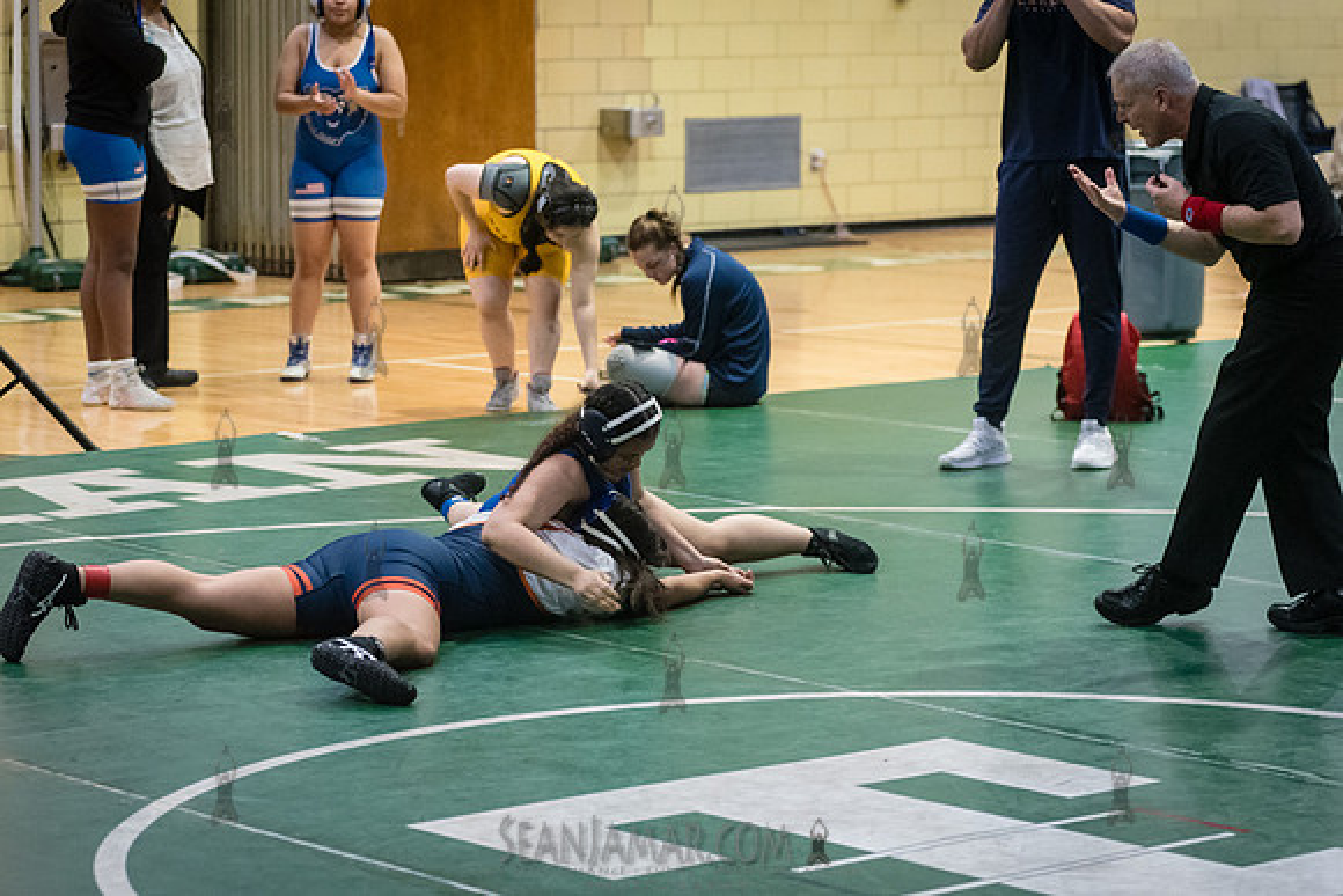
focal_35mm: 106
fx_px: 3959
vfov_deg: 12.9
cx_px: 648
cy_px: 449
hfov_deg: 19.3
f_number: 3.5
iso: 8000
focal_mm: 100
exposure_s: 1/400
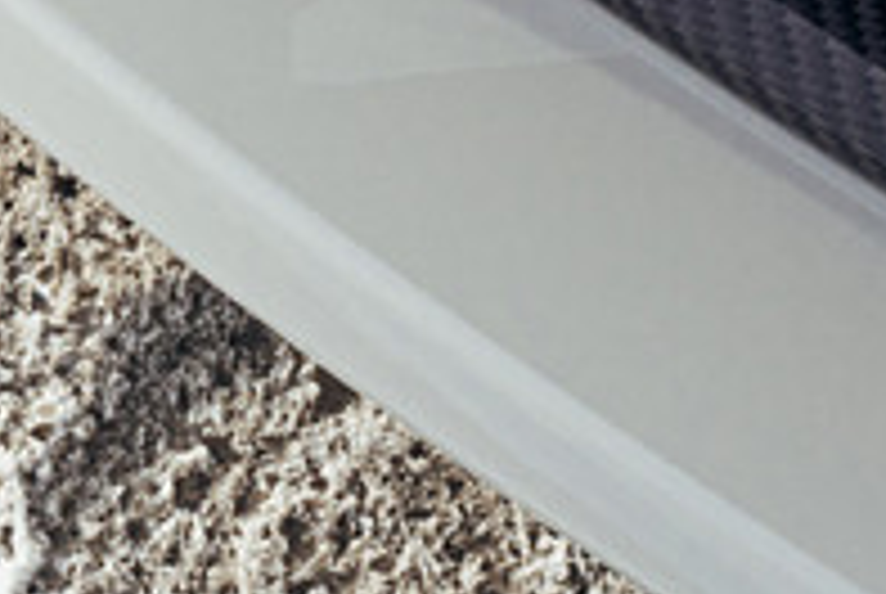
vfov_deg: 4.4
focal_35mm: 304
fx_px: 7493
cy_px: -832
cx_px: -76
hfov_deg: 6.7
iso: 320
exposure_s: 1/160
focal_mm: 50
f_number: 6.3
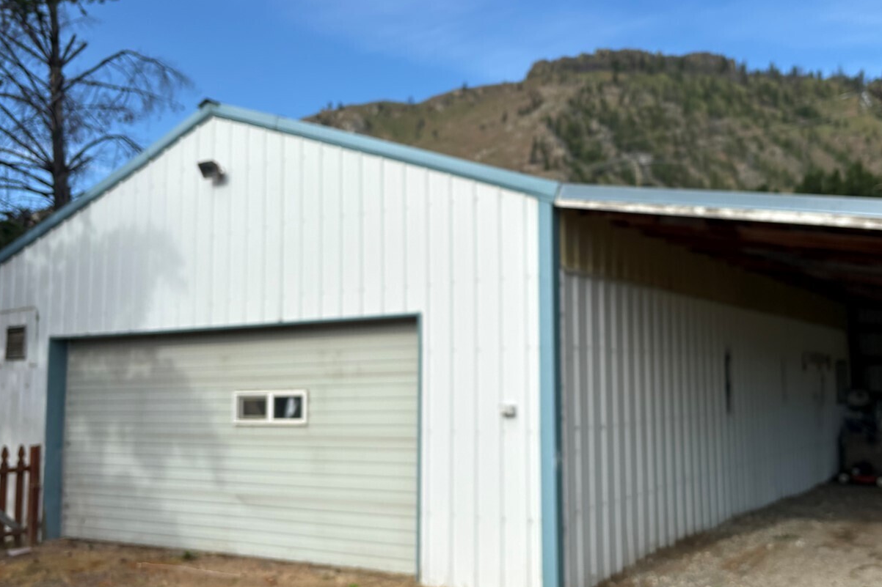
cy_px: 306
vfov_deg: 36.9
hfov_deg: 52.7
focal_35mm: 36
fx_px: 882
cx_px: 533
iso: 50
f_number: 1.6
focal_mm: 5.96
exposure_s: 1/3125
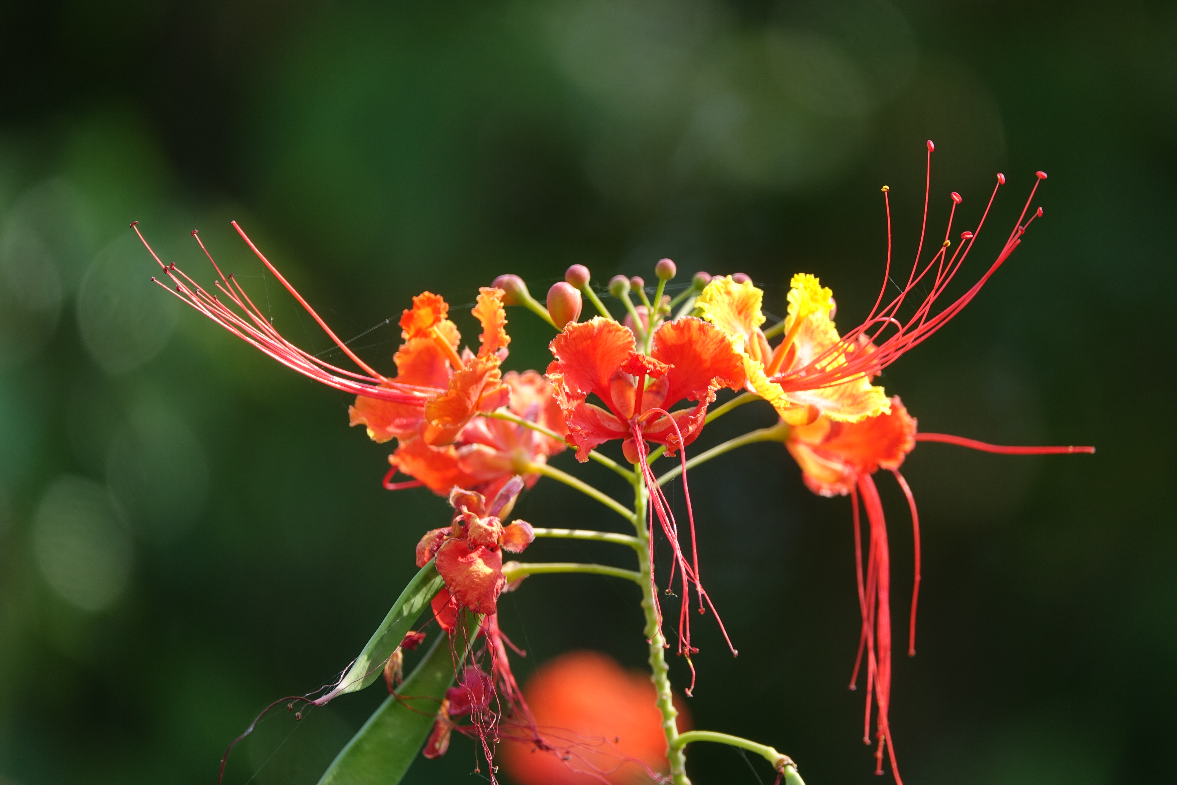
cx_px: 588
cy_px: 392
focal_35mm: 600
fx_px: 19615
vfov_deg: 2.3
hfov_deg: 3.4
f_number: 4
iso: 125
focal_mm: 220
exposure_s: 1/250
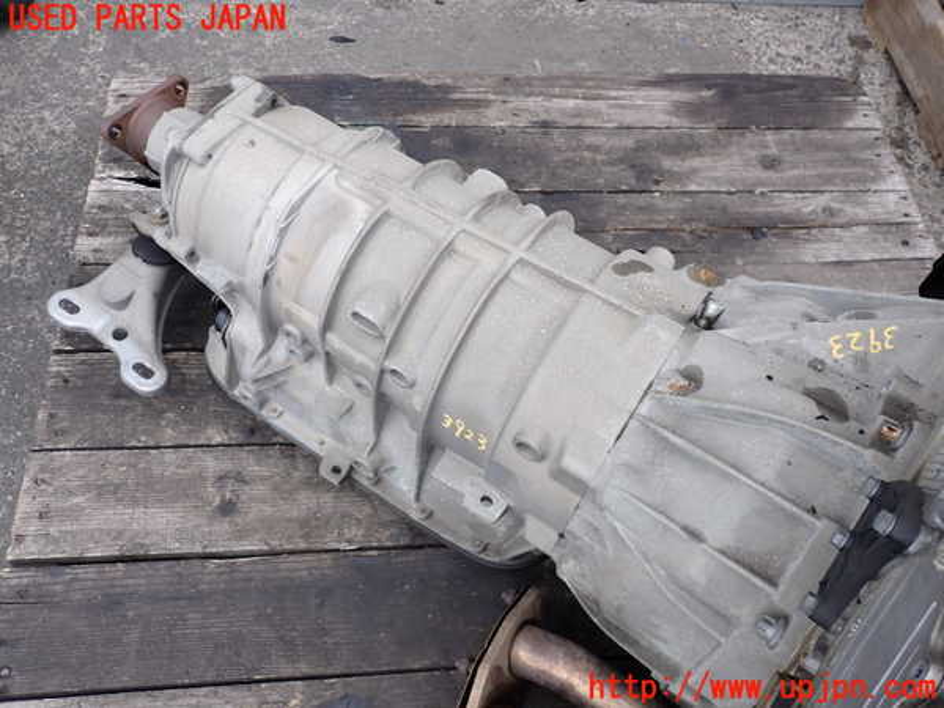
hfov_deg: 60.0
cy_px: 354
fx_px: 818
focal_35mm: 30
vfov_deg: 46.8
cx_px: 472
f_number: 3.2
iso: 100
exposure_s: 1/100
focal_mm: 5.4
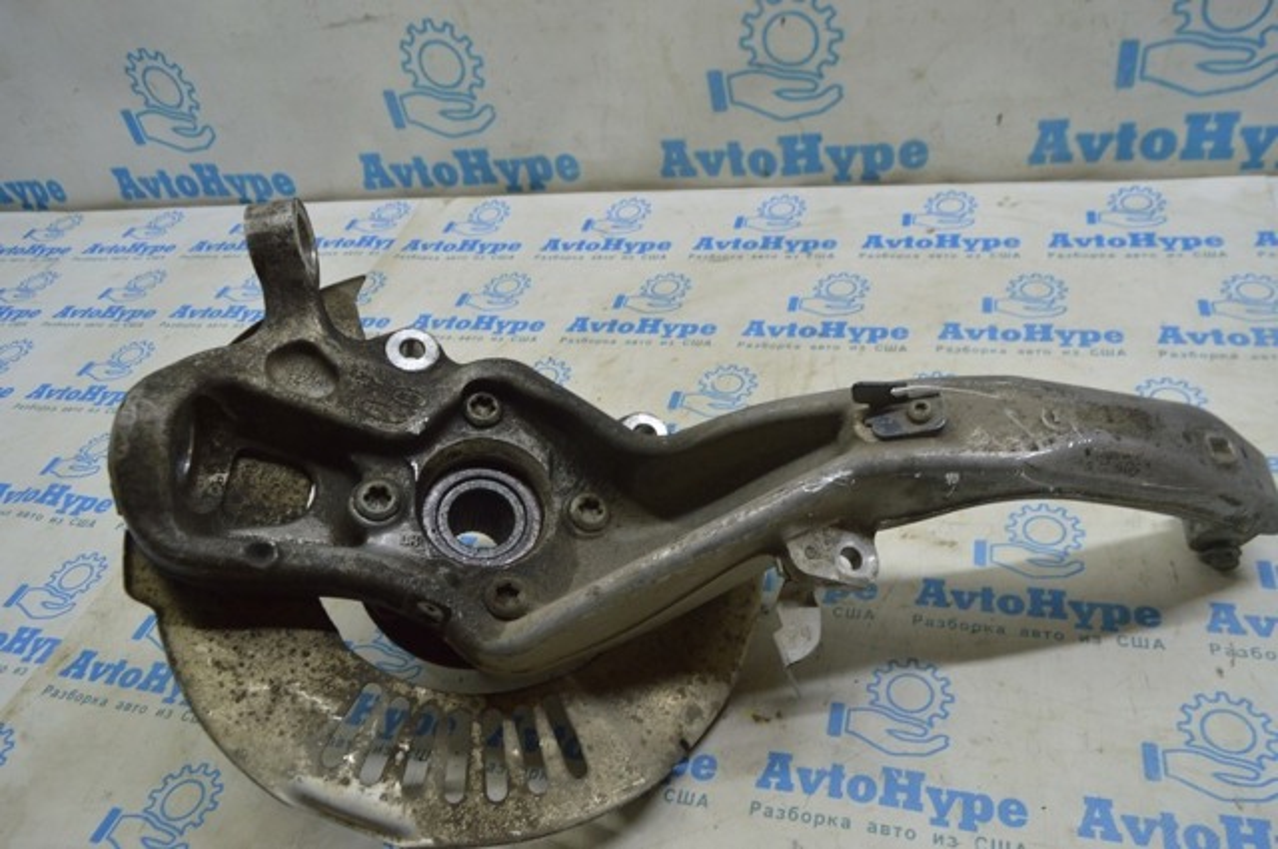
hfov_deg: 67.4
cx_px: 639
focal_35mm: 27
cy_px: 424
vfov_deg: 47.8
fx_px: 957
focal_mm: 18
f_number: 5.6
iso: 400
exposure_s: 1/40
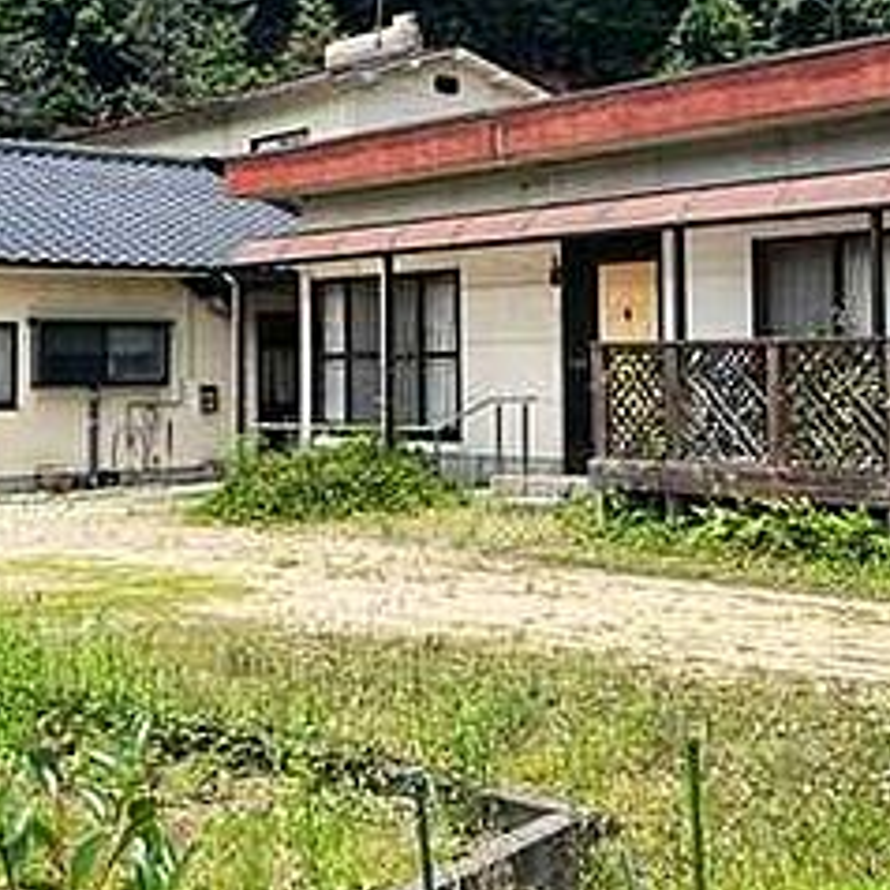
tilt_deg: +3.7
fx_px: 1687
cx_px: 438
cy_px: 266
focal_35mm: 58
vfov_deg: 29.3
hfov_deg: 29.6
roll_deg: +0.1
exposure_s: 1/1802
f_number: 1.6
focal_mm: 5.1
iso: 50
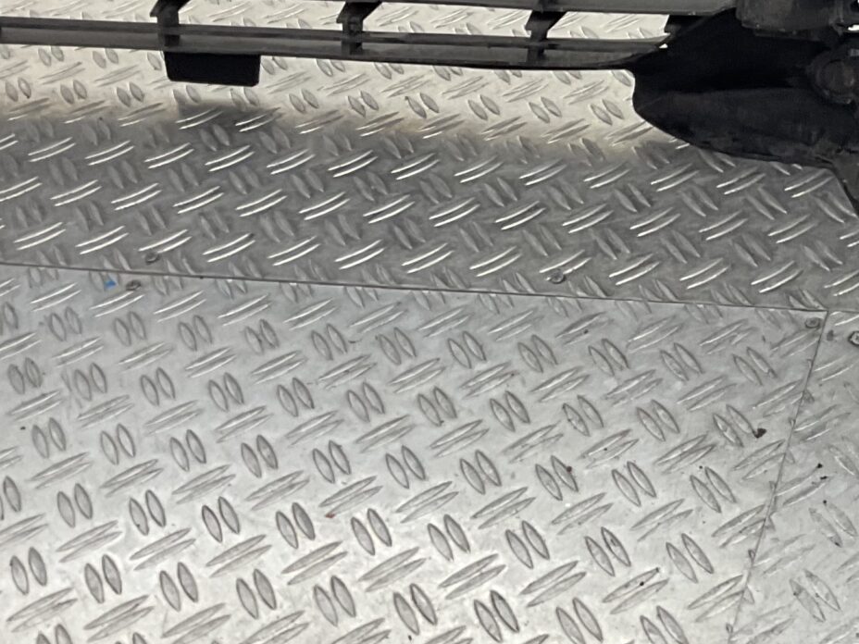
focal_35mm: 80
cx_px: 889
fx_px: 1985
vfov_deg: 17.3
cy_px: -207
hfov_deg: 23.3
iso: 40
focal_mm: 3
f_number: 1.8
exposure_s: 1/120
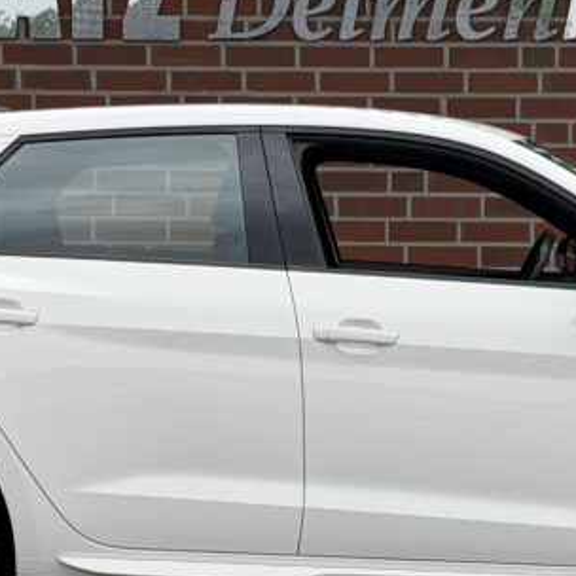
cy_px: 383
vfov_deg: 12.2
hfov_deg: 12.2
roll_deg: -0.3
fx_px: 2692
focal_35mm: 143
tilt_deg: -3.2
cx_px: 415
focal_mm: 6.76
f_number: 1.78
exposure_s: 1/2494
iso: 64
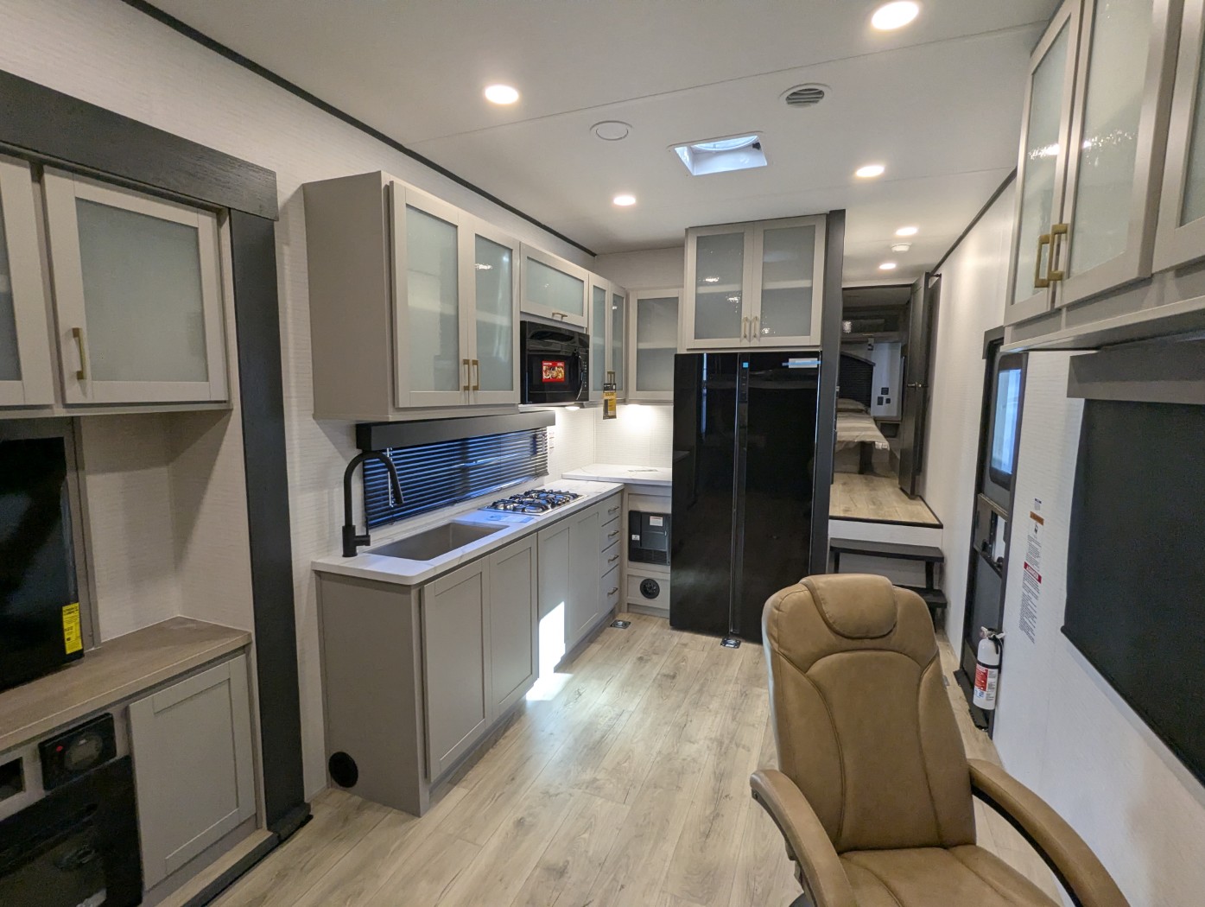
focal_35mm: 16
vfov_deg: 78.2
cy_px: 454
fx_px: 558
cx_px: 602
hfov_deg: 94.4
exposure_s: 1/73
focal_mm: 2.35
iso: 173
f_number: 2.2
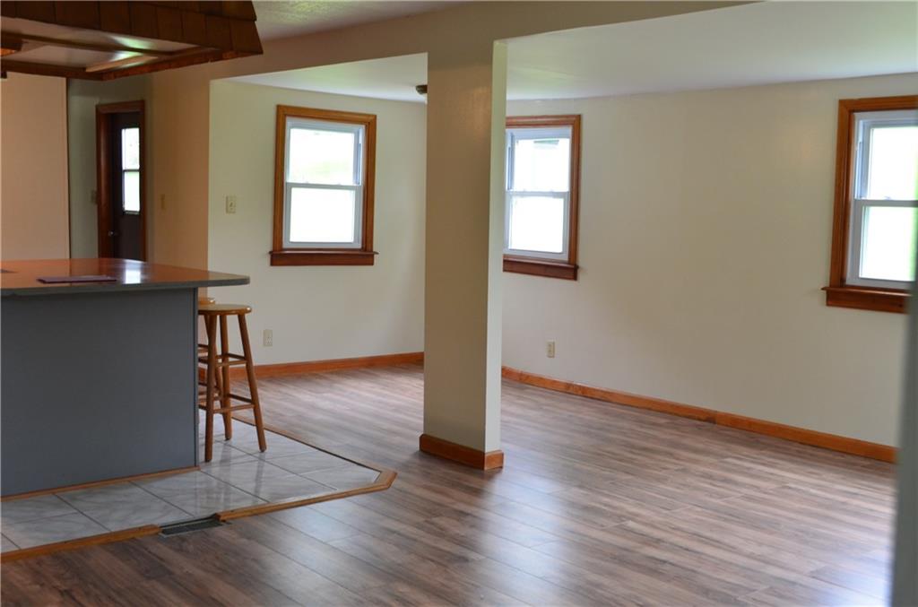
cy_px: 304
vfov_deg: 31.7
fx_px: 1068
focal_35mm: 42
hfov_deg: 46.5
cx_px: 459
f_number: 6.3
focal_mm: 28
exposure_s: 1/20
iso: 800
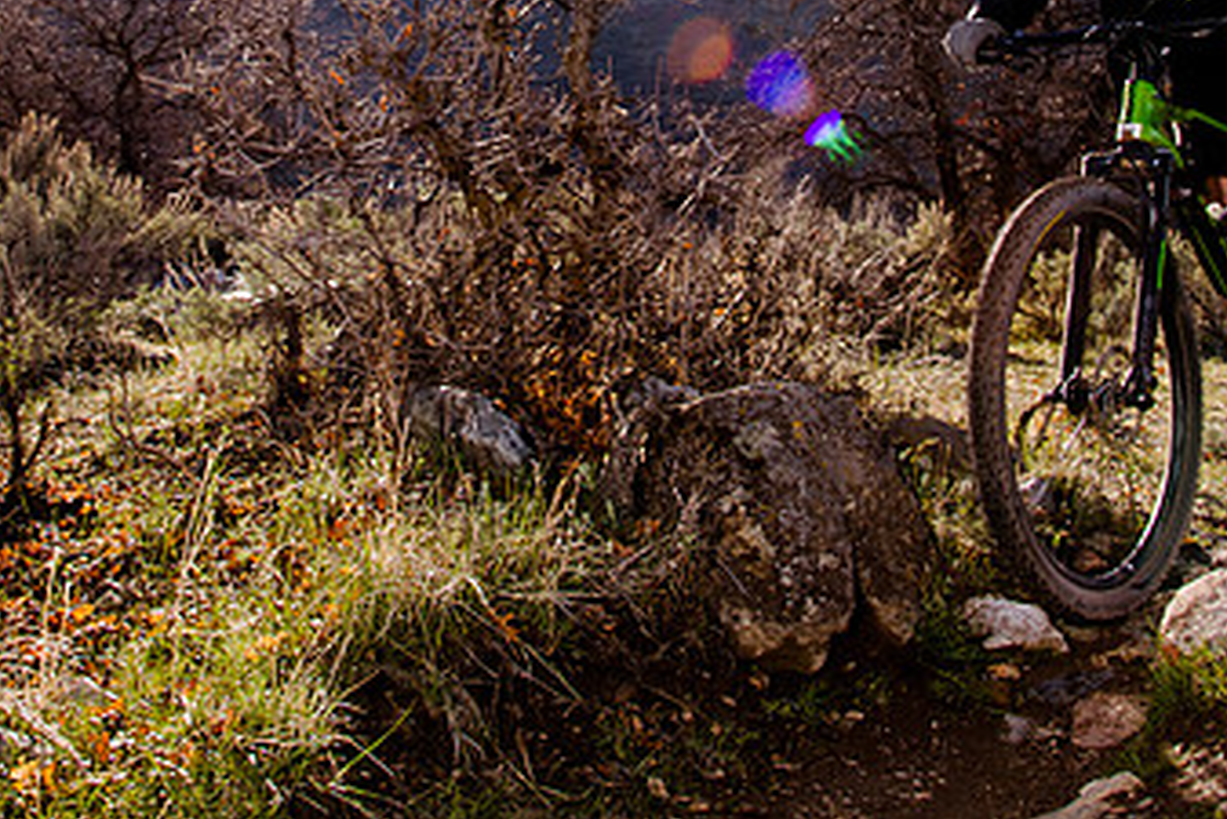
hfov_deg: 36.7
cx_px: 504
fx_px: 1841
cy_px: -97
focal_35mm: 54
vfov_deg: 23.4
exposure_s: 1/160
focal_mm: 24
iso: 250
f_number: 14
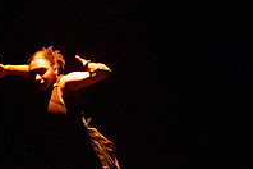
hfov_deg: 7.2
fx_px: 2017
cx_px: 64
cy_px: 187
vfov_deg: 4.8
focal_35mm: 287
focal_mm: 75
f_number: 2.8
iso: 4000
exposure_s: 1/320
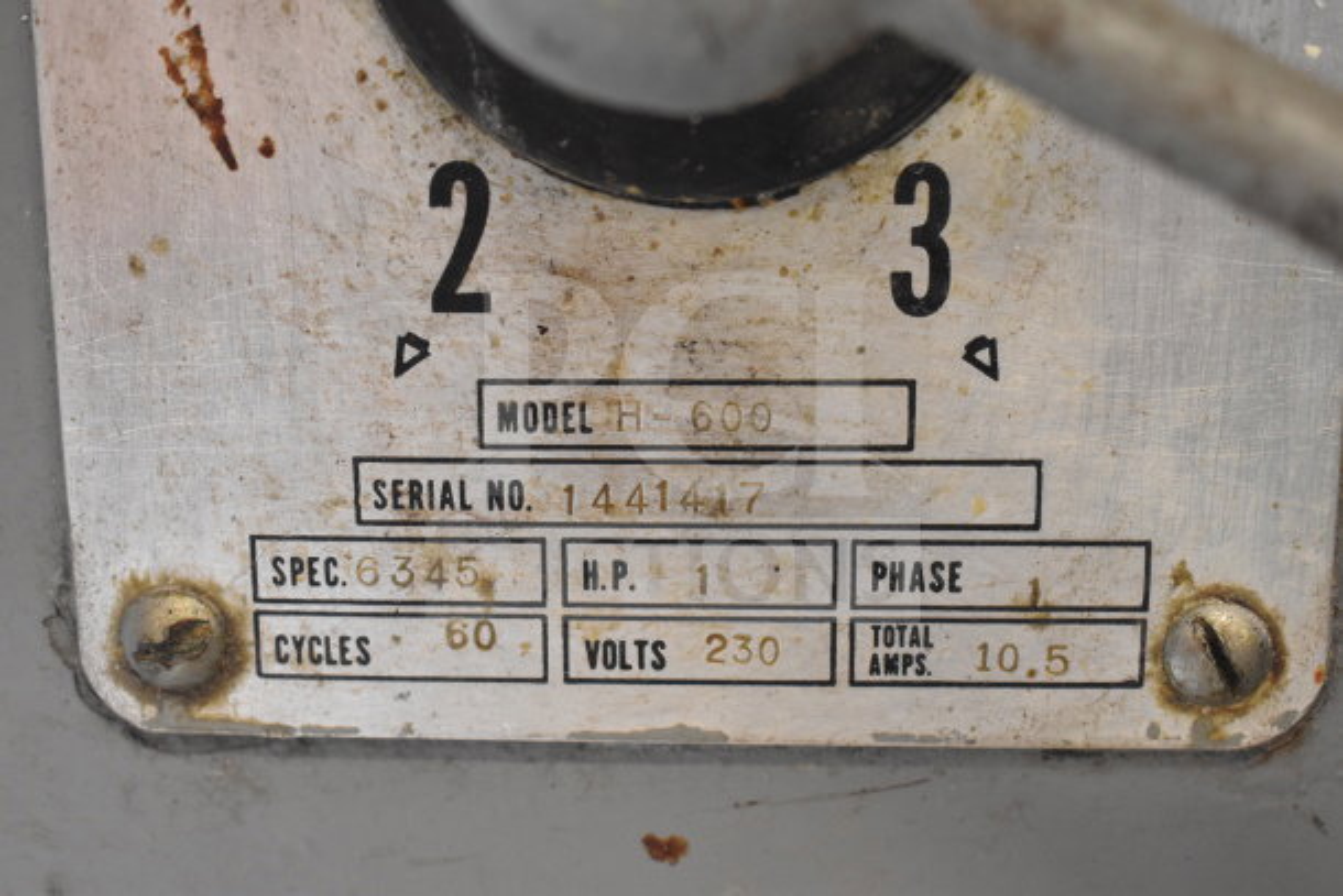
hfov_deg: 33.4
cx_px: 672
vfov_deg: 22.6
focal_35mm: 60
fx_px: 2239
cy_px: 448
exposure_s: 1/60
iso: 2500
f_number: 5
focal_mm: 40
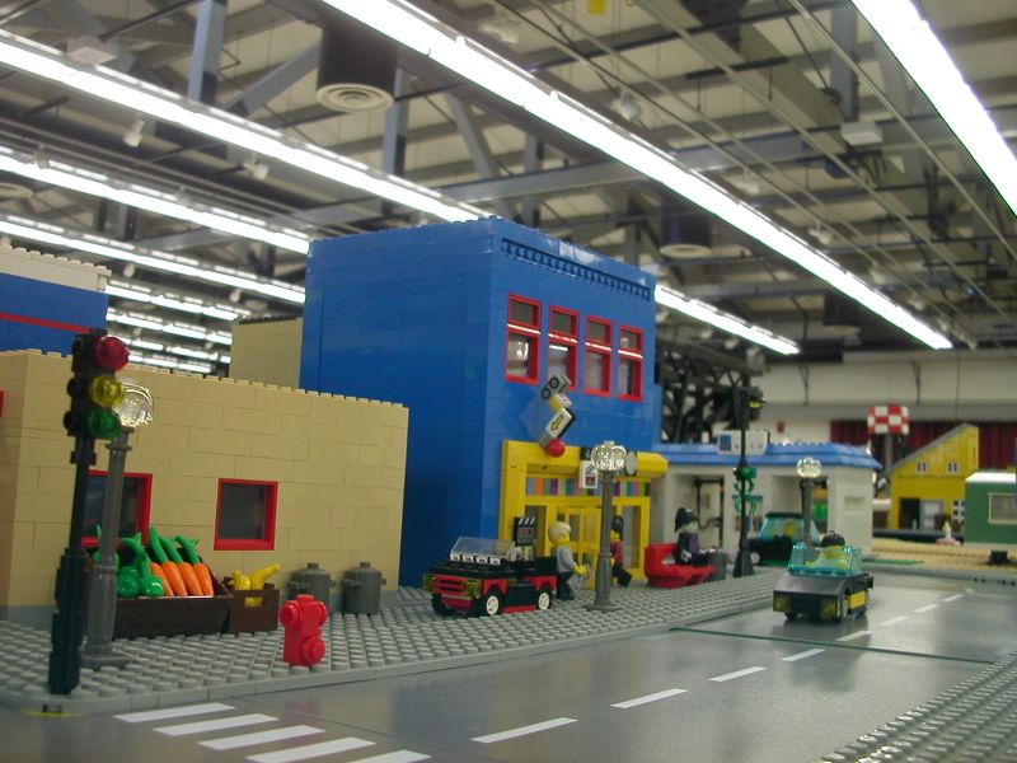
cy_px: 382
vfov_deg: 38.7
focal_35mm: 37
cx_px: 508
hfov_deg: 50.1
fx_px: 1087
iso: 100
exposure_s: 1/23
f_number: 2.7
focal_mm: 5.6
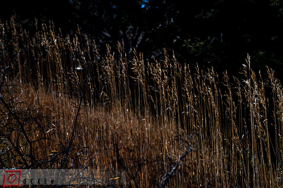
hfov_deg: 33.4
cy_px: 94
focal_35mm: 60
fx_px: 471
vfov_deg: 22.6
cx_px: 142
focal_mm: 60
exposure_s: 1/1600
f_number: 5.6
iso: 200
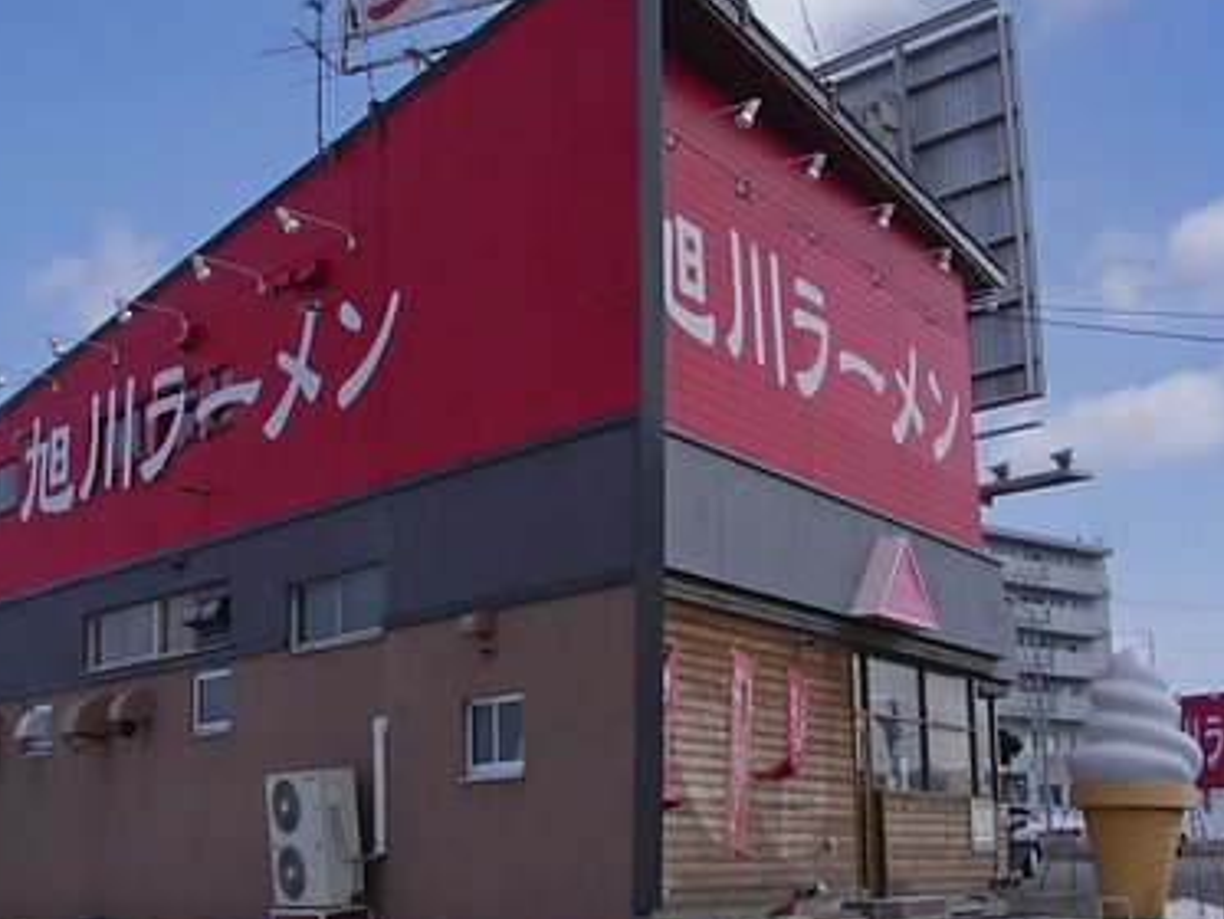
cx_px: 473
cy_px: 338
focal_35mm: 48
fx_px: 1698
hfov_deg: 39.4
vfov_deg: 30.1
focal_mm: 5.8
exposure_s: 1/800
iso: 80
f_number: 4.3
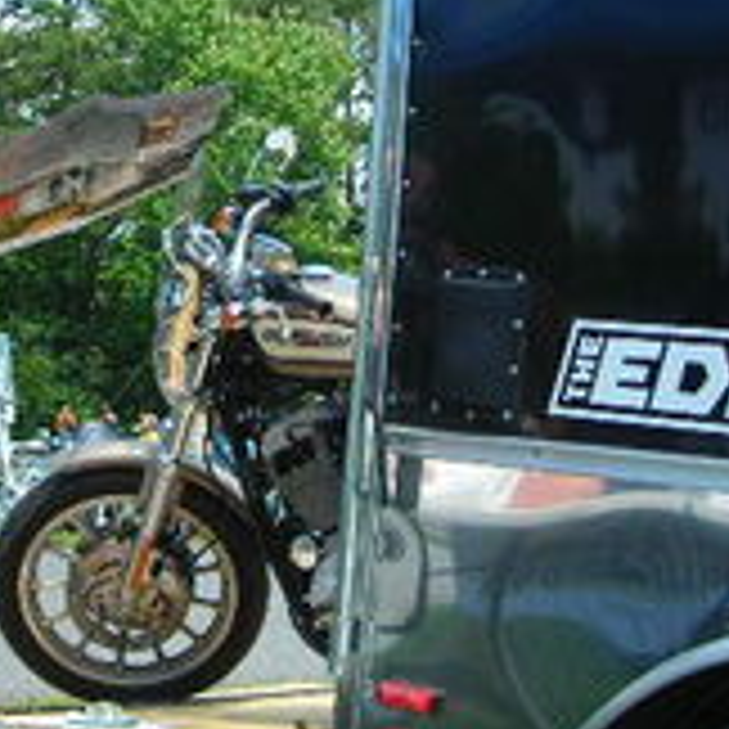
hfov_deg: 20.5
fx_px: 1978
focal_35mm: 83
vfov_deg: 20.7
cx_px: 86
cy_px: 198
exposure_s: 1/296
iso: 50
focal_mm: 6.3
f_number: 3.2
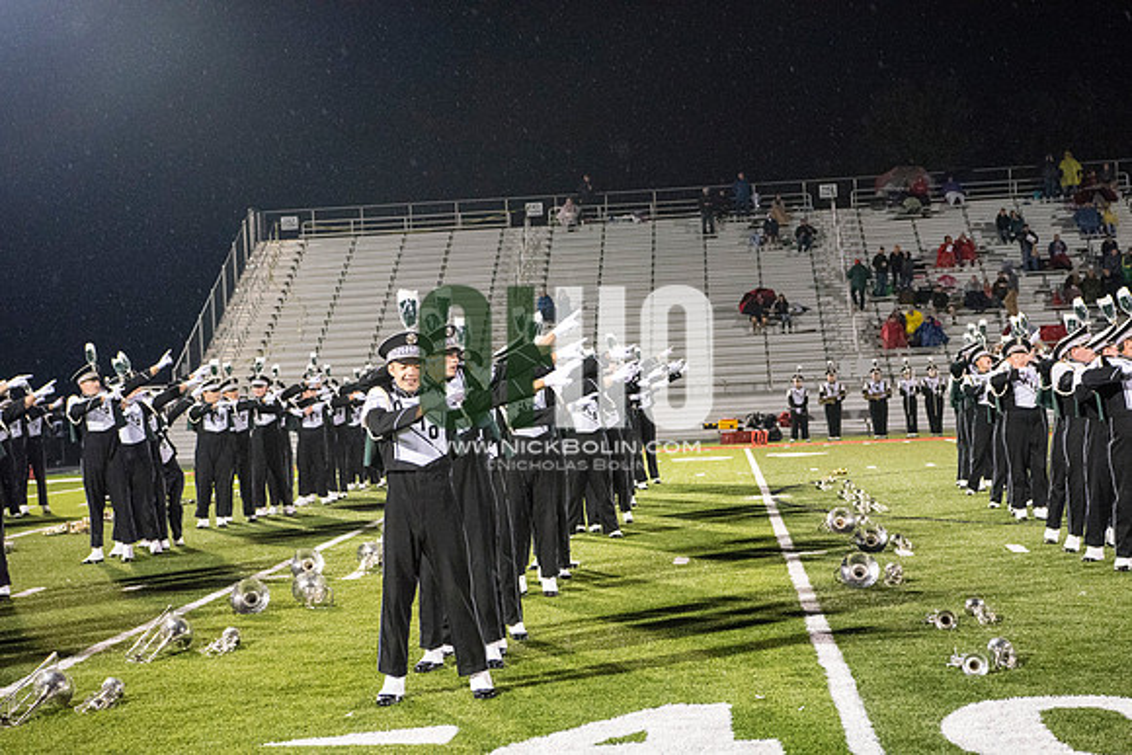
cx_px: 566
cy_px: 378
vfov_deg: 19.5
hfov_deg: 28.8
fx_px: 2202
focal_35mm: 70
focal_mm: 70
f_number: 5.6
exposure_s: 1/320
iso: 5000
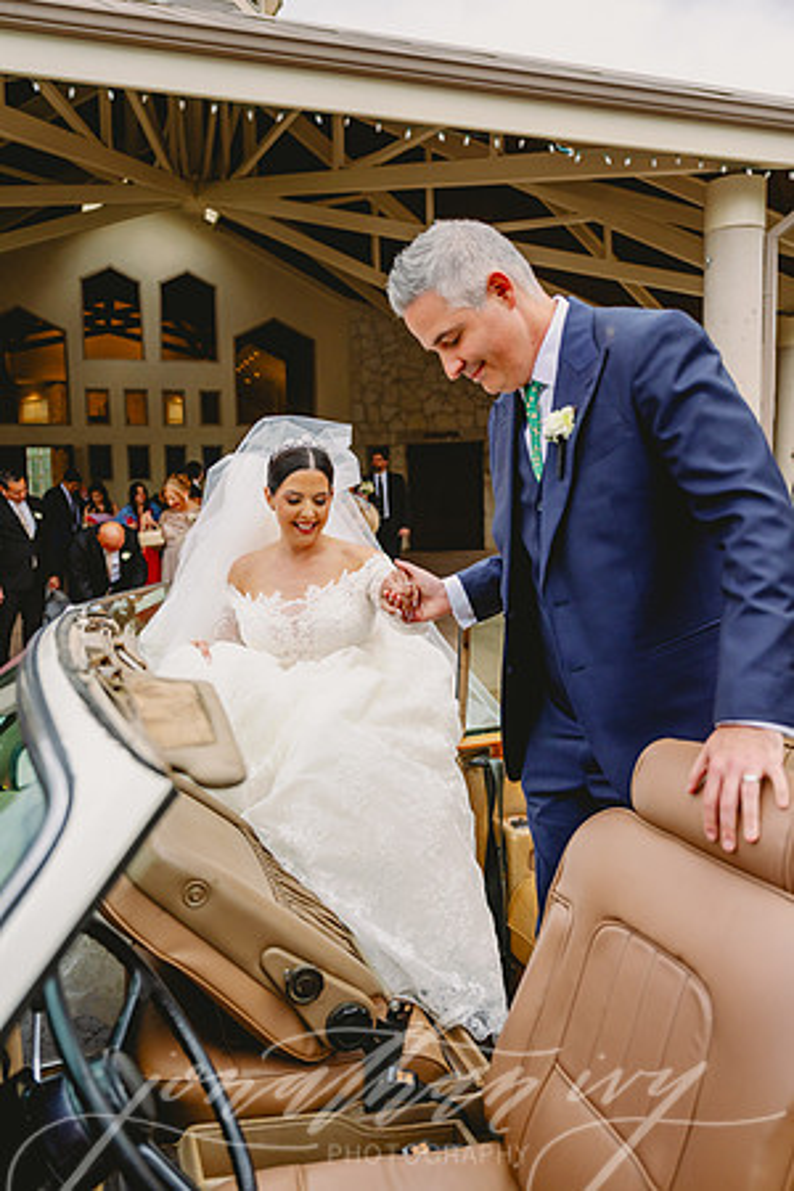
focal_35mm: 29
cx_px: 397
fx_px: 959
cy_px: 596
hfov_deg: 45.0
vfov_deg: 63.7
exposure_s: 1/2000
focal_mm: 29
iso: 500
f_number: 2.8
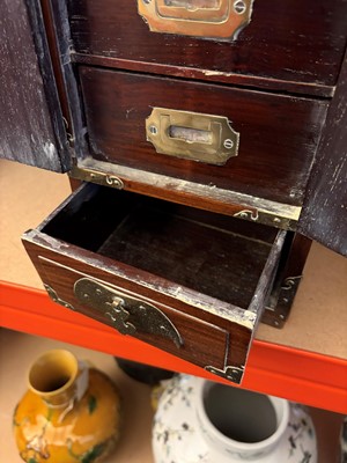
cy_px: 232
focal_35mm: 26
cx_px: 174
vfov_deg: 67.3
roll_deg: -0.3
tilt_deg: -40.0
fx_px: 348
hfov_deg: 53.1
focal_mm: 5.96
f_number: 1.6
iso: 640
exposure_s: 1/25
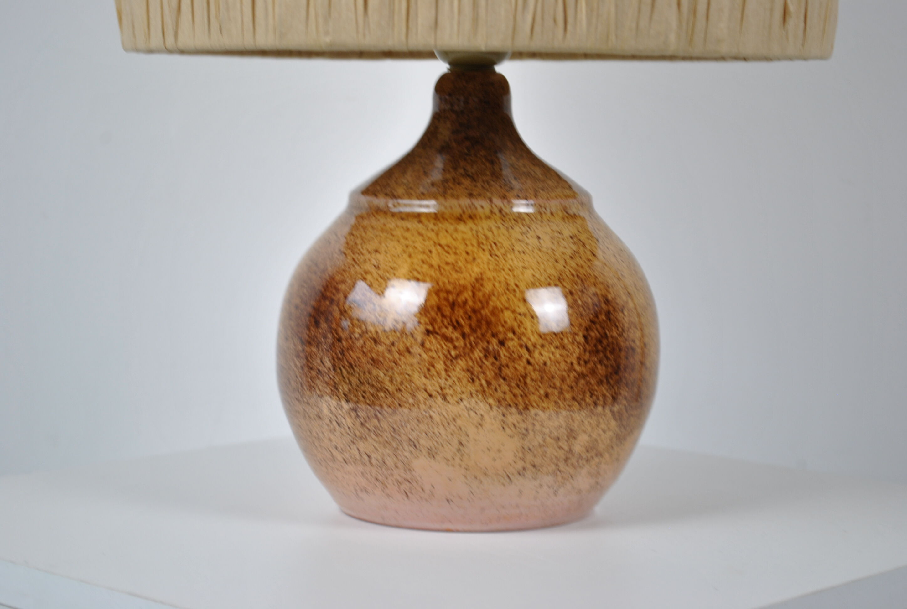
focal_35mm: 82
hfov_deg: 24.6
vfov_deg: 16.6
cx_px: 454
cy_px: 304
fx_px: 2083
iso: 200
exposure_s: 1/15
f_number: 5.6
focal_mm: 55
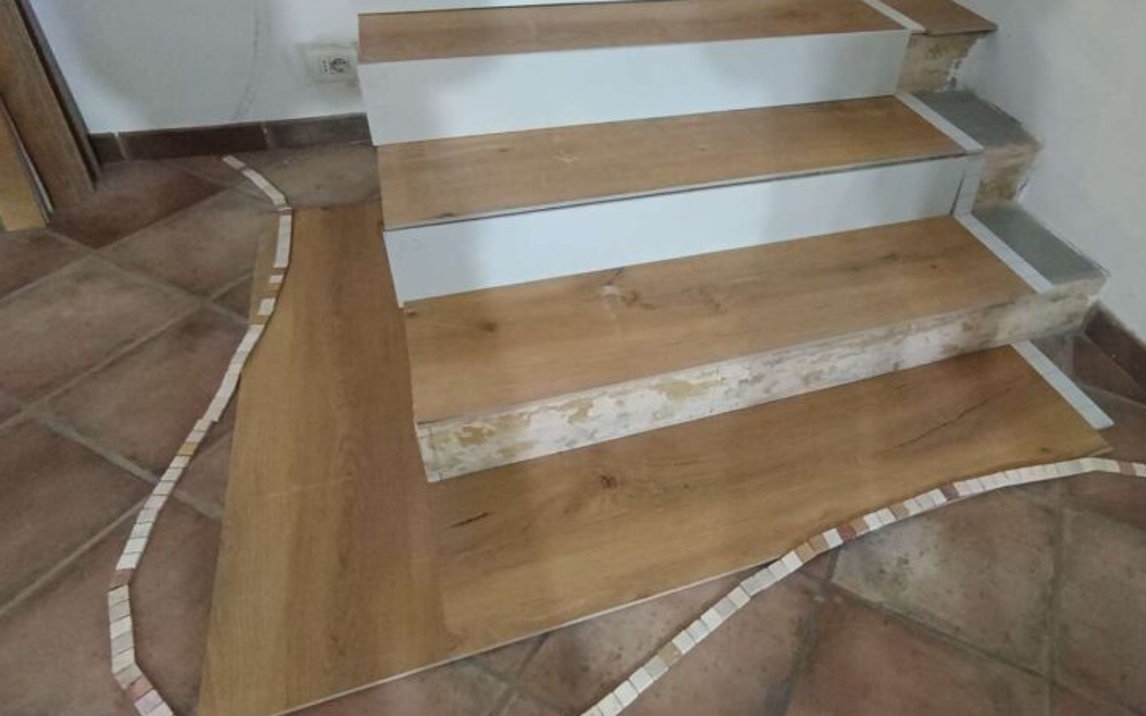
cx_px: 700
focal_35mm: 24
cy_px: 266
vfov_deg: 50.5
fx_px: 749
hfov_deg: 73.8
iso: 1476
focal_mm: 1.65
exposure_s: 1/14.3
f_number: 2.2
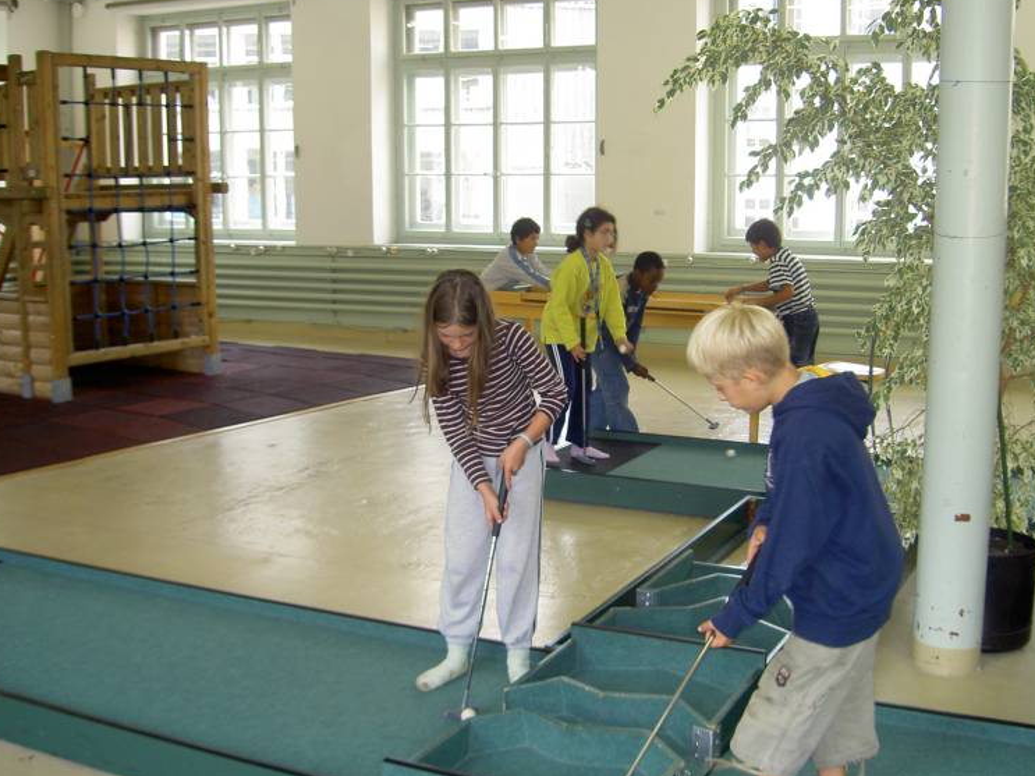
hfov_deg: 44.8
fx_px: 1256
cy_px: 397
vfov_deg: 34.3
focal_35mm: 42
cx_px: 539
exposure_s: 1/60
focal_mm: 8
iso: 100
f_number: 2.8
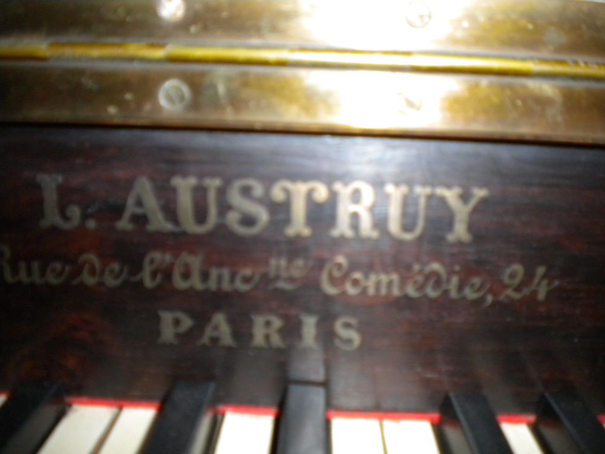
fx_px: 612
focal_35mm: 35
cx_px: 302
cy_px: 227
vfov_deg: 40.7
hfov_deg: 52.6
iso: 400
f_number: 3.1
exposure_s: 1/30
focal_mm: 6.3
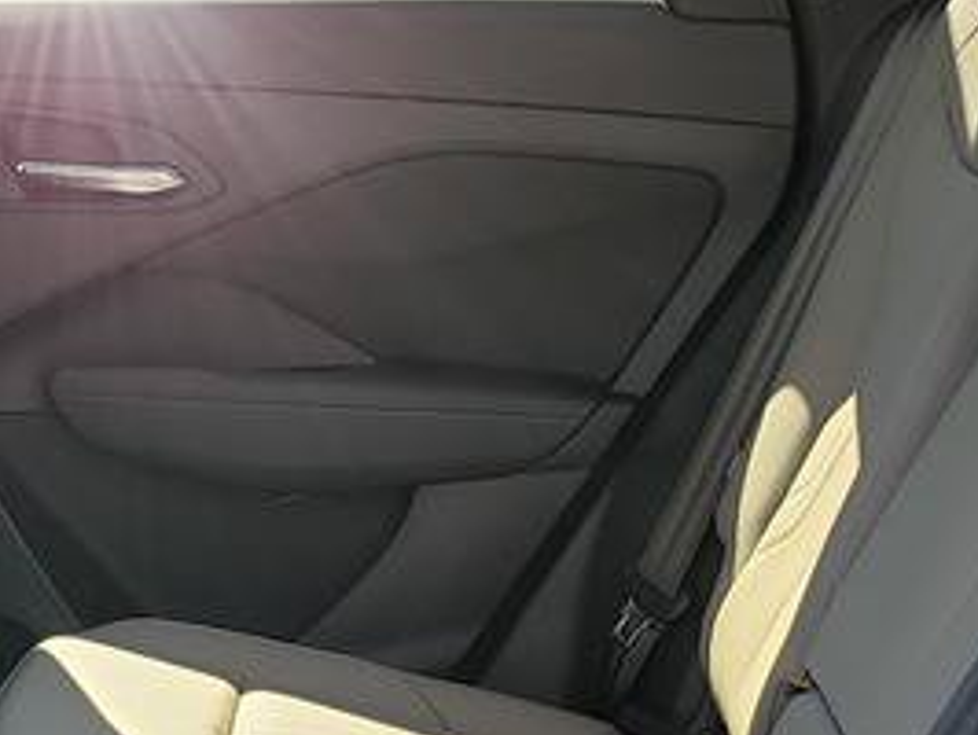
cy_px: 632
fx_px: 2828
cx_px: 349
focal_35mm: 100
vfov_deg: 14.7
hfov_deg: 19.6
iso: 64
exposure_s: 1/50
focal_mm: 4.3
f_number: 2.4
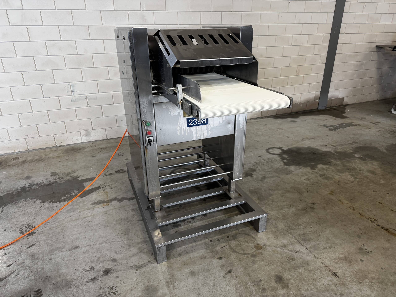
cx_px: 198
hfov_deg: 71.6
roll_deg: +0.2
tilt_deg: -23.9
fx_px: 275
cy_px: 148
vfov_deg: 56.8
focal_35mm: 24
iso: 160
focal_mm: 6.76
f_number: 1.78
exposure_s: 1/50
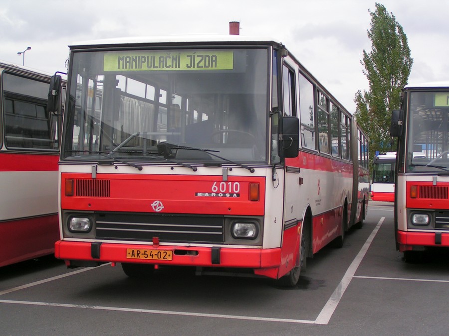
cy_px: 168
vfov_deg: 24.4
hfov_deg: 32.2
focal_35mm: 60
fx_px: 778
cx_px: 224
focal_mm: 9.2
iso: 50
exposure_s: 1/640
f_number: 3.2
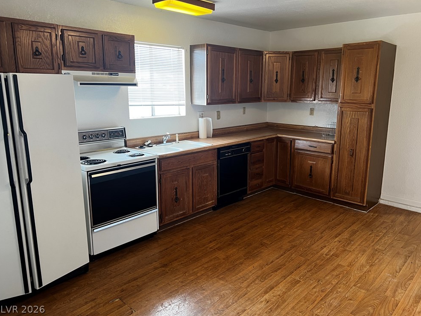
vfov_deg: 51.4
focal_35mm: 27
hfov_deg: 65.3
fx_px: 328
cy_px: 152
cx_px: 217
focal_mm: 5.7
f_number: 1.5
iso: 100
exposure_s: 1/60
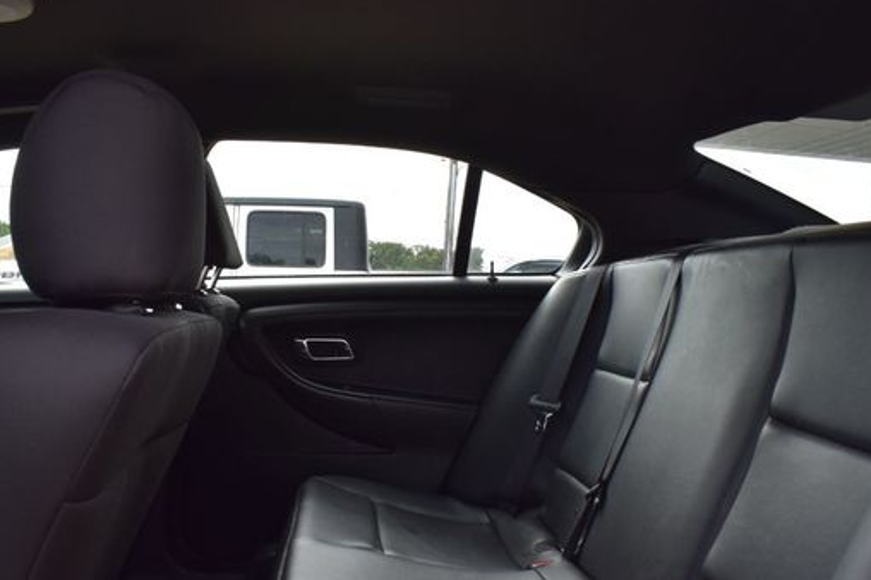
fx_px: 822
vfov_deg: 38.6
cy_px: 355
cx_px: 396
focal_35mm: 34
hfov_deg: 55.7
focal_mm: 18
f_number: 10
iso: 400
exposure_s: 1/250
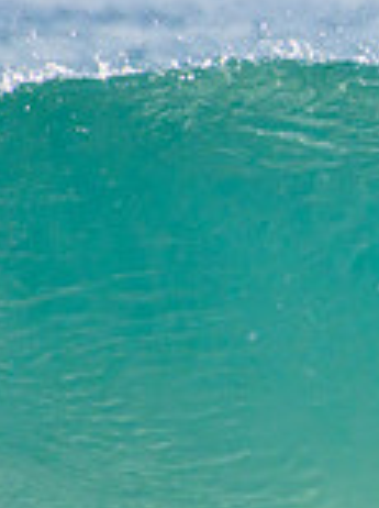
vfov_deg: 0.5
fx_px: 53154
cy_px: 279
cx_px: 943
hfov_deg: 0.4
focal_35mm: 3631
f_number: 11
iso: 1250
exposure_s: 1/2000
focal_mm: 1000
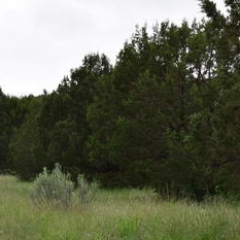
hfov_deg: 10.1
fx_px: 1341
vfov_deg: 10.2
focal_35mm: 171
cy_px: 166
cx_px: -32
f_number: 10
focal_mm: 52
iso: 400
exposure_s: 1/320
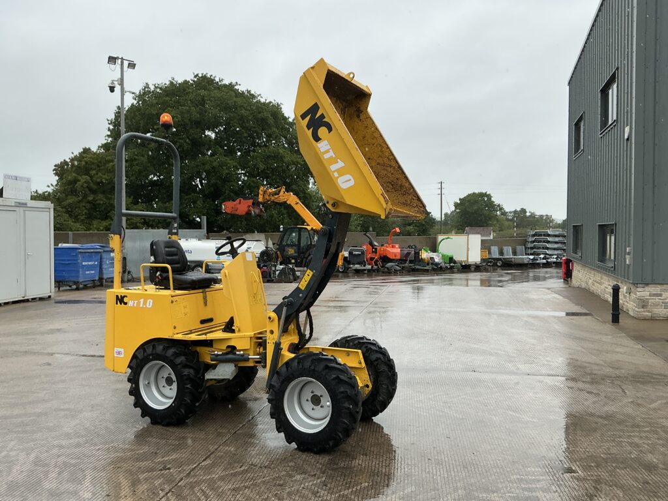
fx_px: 540
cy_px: 250
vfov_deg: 49.7
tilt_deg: +2.4
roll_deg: -0.1
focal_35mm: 28
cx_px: 334
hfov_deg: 63.4
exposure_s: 1/691
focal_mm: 3
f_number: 1.8
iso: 25
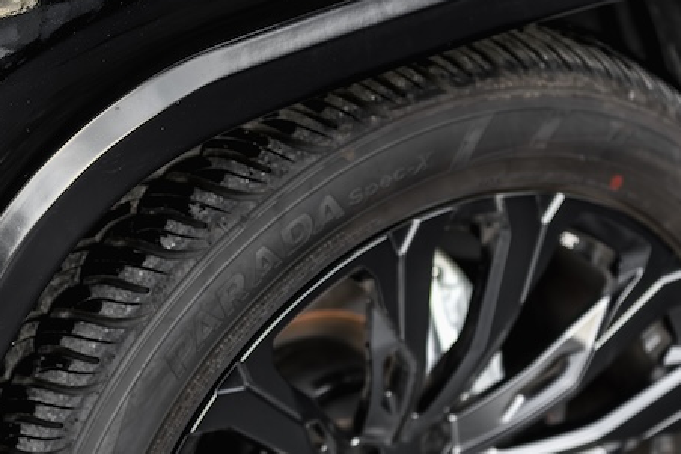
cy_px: 319
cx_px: 228
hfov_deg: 13.2
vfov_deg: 8.8
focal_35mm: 155
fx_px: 2931
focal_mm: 50
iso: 200
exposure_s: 1/160
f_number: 1.8
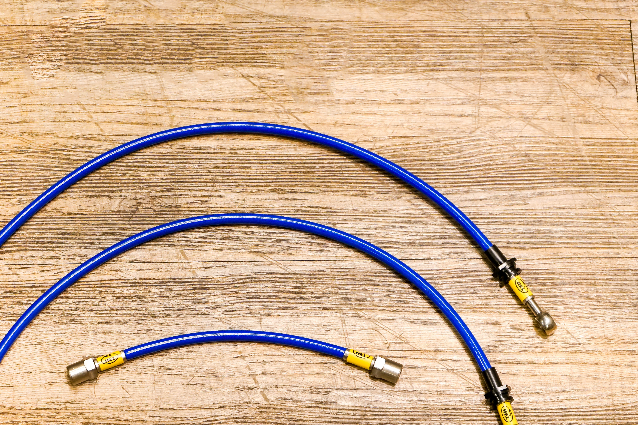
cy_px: 303
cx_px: 241
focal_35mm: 104
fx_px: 1843
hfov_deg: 19.6
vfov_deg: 13.1
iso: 1600
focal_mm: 70
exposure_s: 1/50
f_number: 5.6
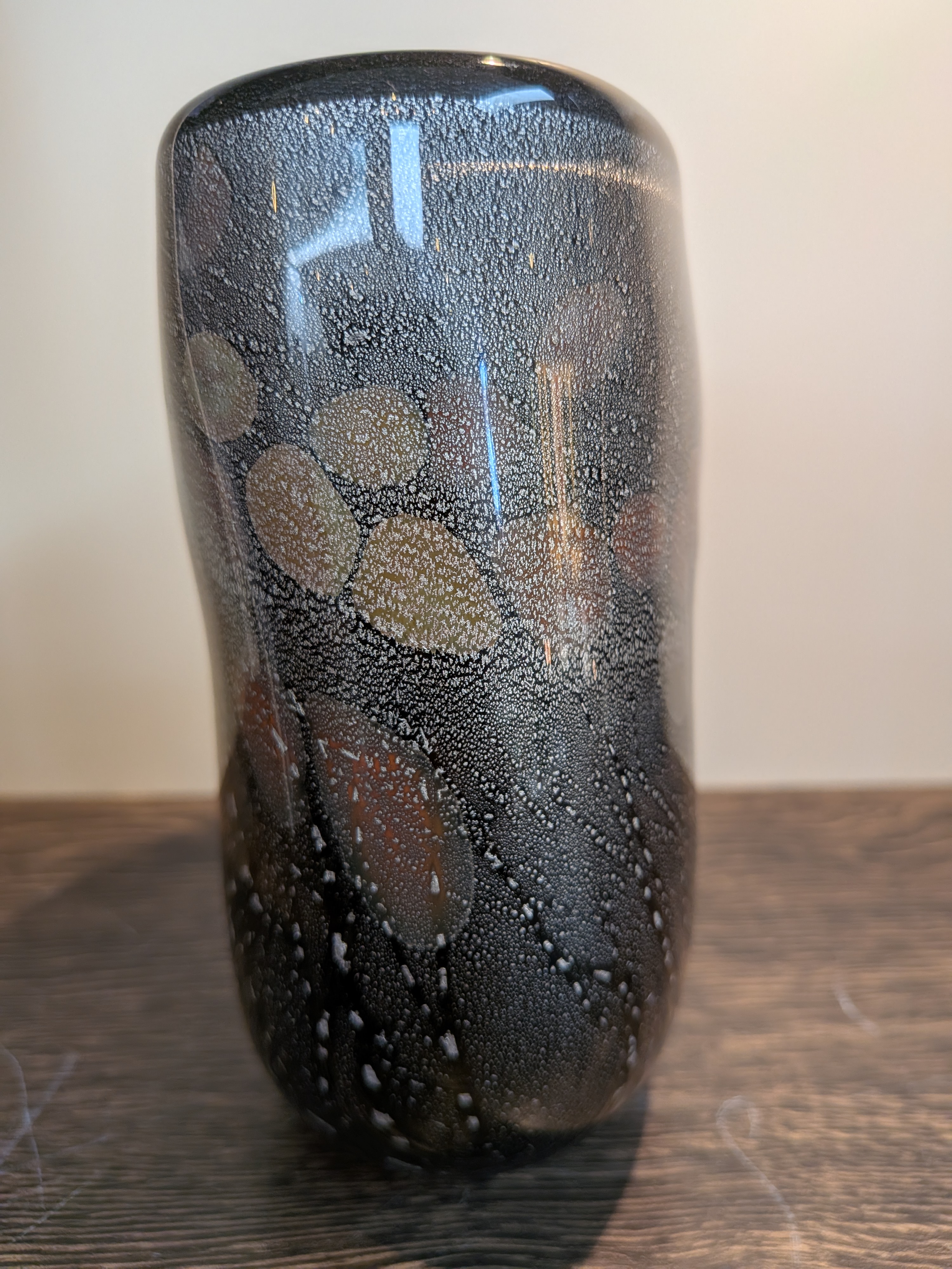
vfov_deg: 71.6
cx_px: 476
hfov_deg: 56.8
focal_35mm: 24
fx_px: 880
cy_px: 634
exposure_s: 1/120
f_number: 1.7
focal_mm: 4.53
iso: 45
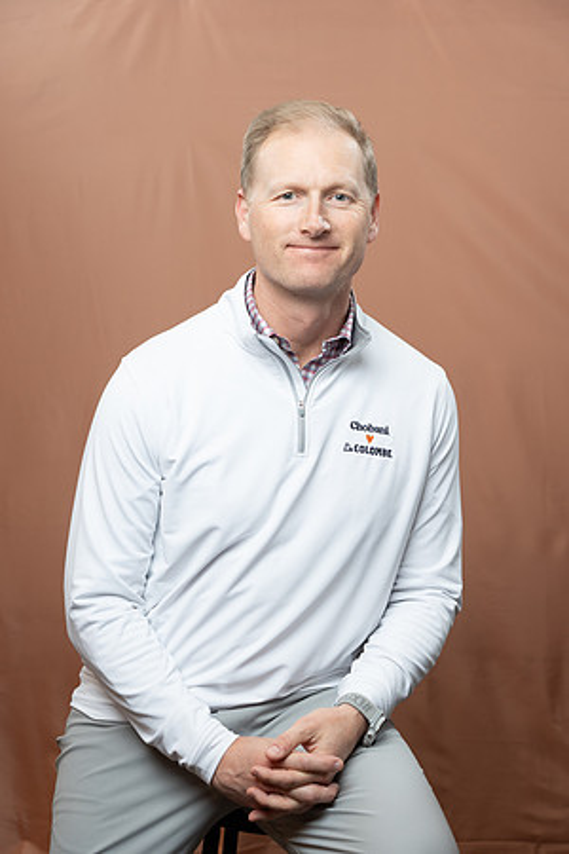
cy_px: 427
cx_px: 284
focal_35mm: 63
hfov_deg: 21.6
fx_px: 1494
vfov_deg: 31.9
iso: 320
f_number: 4
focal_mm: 63
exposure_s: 1/160
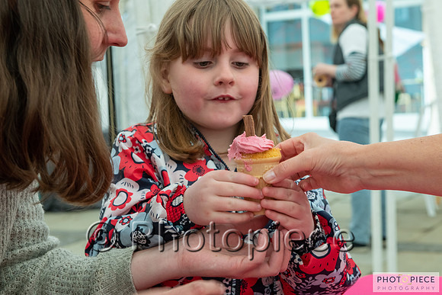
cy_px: 148
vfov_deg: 18.6
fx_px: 901
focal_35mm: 73
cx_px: 221
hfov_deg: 27.6
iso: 1100
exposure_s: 1/80
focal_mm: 70
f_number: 8
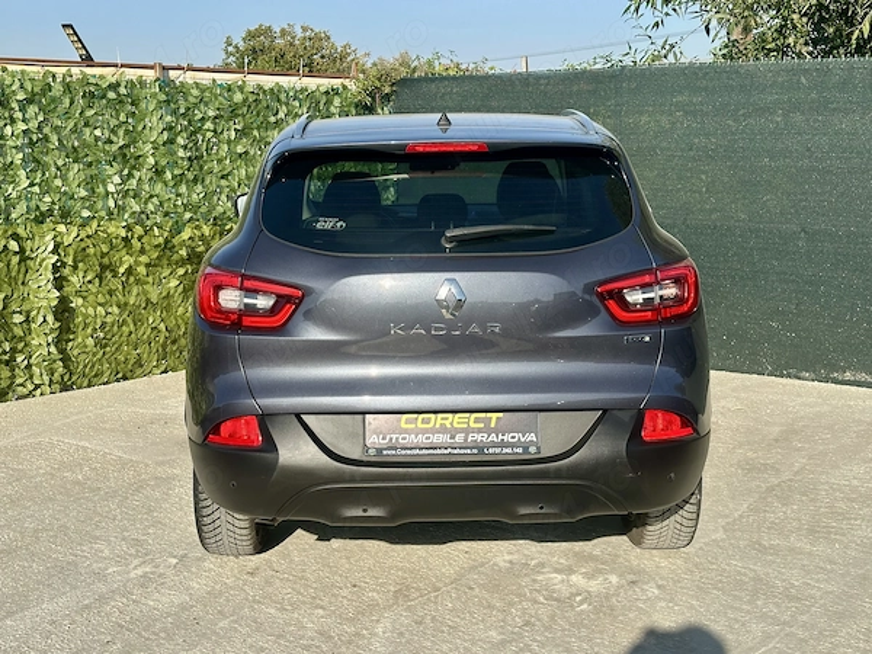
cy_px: 327
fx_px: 1209
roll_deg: +0.7
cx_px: 436
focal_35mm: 48
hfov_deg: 39.7
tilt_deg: -9.0
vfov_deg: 30.3
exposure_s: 1/2890
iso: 64
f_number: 1.78
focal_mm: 6.86
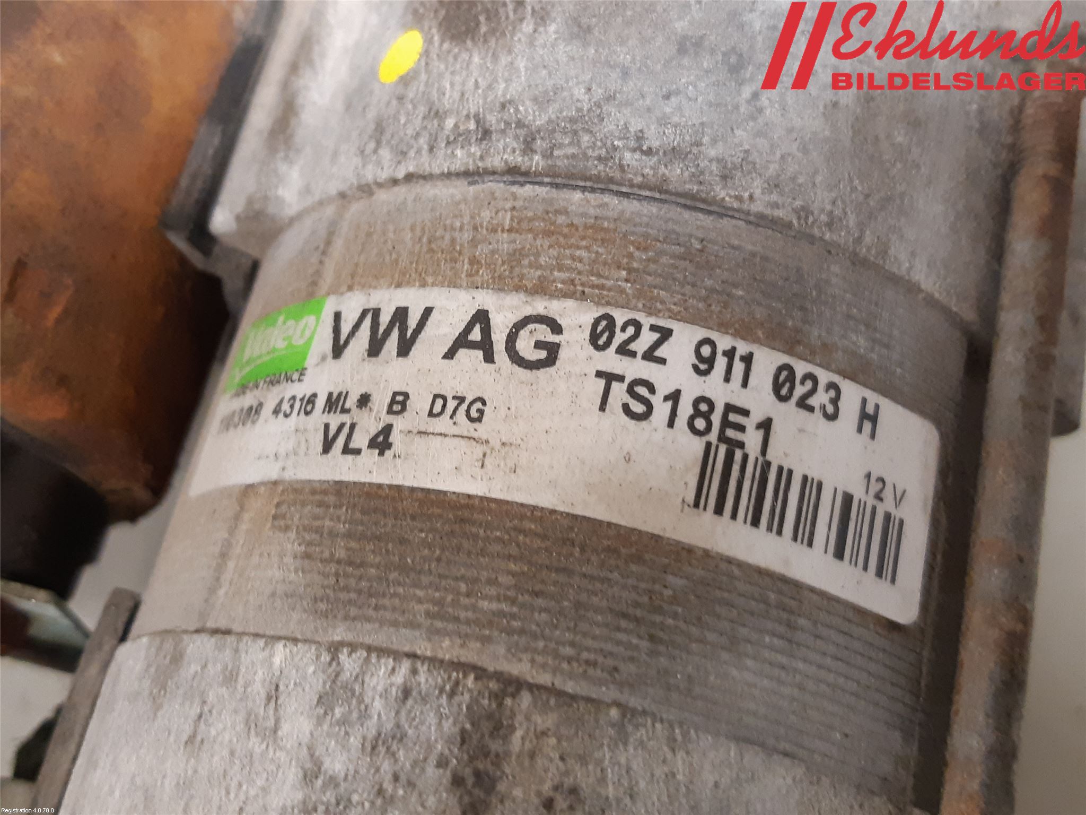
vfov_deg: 53.1
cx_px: 543
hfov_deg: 67.3
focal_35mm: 26
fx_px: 816
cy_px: 408
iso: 200
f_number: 1.7
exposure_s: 1/25
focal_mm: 3.93
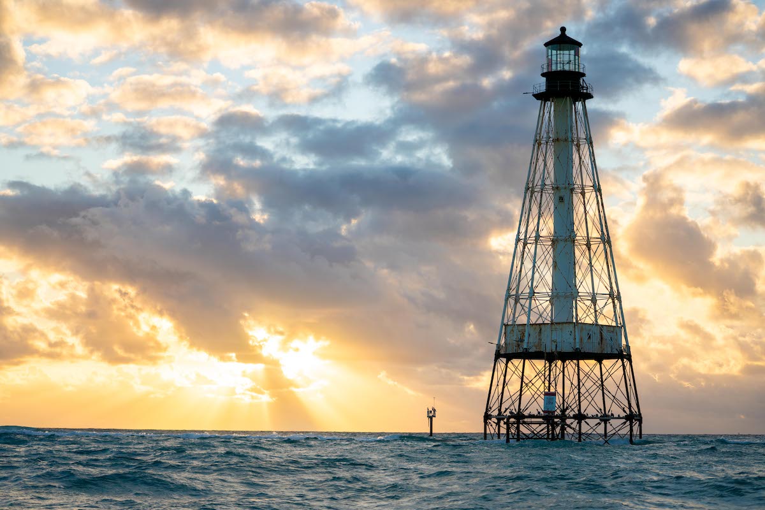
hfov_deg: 24.5
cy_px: 255
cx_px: 382
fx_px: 1764
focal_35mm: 83
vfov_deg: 16.5
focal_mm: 83
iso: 100
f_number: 2.8
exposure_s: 1/2000
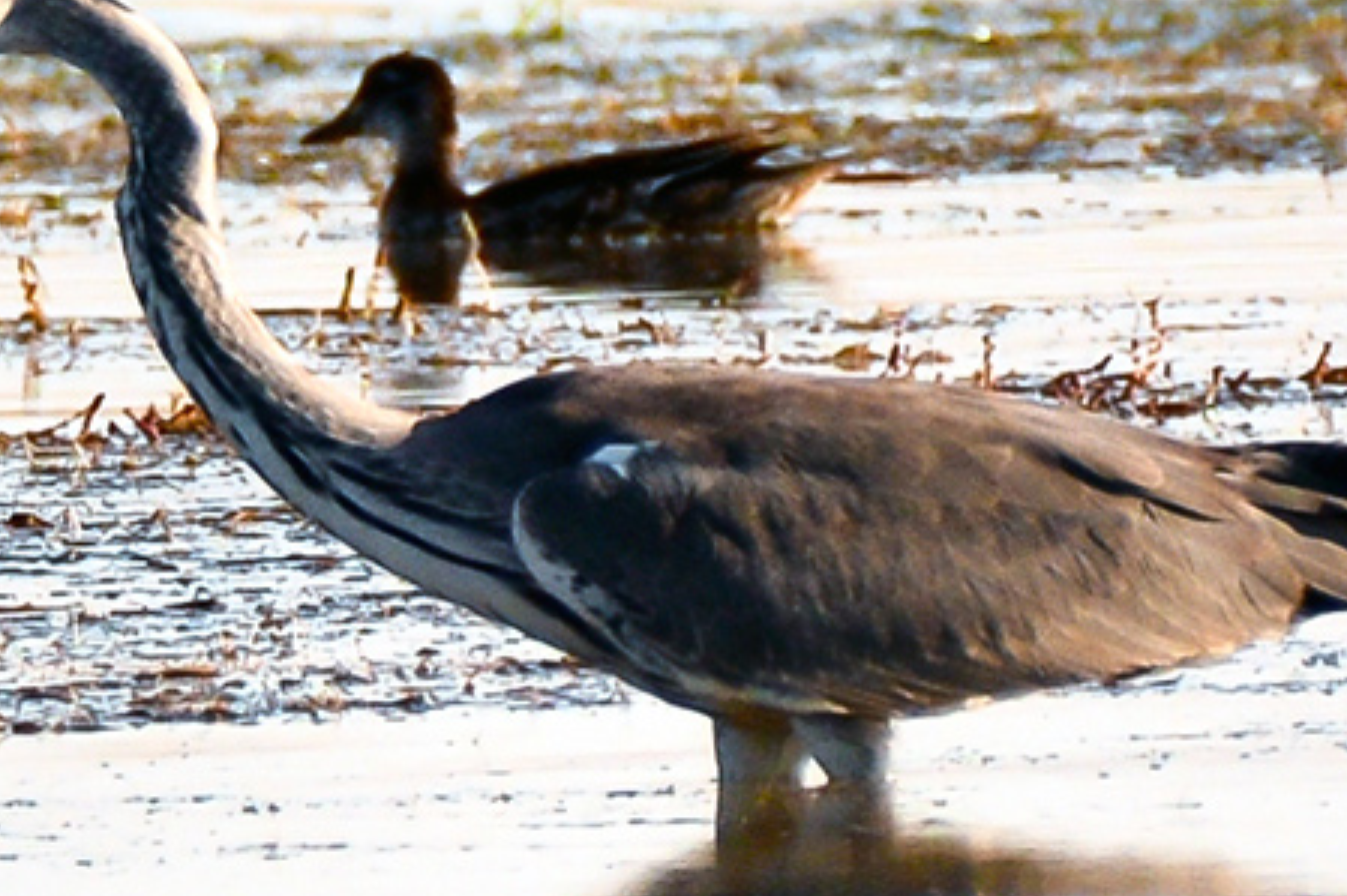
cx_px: 57
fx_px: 65601
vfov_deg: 0.8
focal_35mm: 1754
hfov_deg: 1.2
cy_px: 408
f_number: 6.3
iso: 200
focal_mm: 500
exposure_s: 1/1600
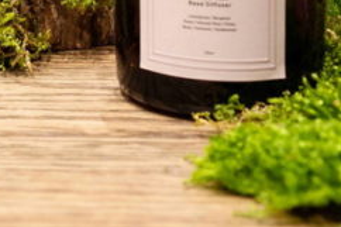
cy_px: -231
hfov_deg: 15.9
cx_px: 28
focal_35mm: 127
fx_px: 1202
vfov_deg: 10.0
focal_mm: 30
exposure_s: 1/80
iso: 400
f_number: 5.6
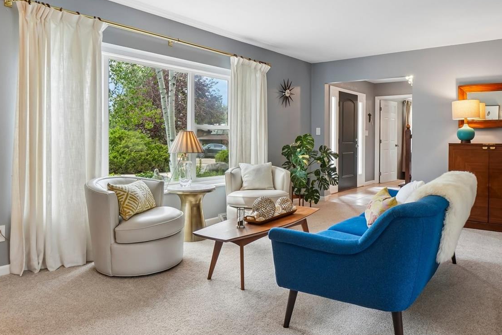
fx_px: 331
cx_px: 283
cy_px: 141
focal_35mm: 24
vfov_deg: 53.4
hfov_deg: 74.1
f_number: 8
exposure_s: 1/15
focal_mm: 11
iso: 400
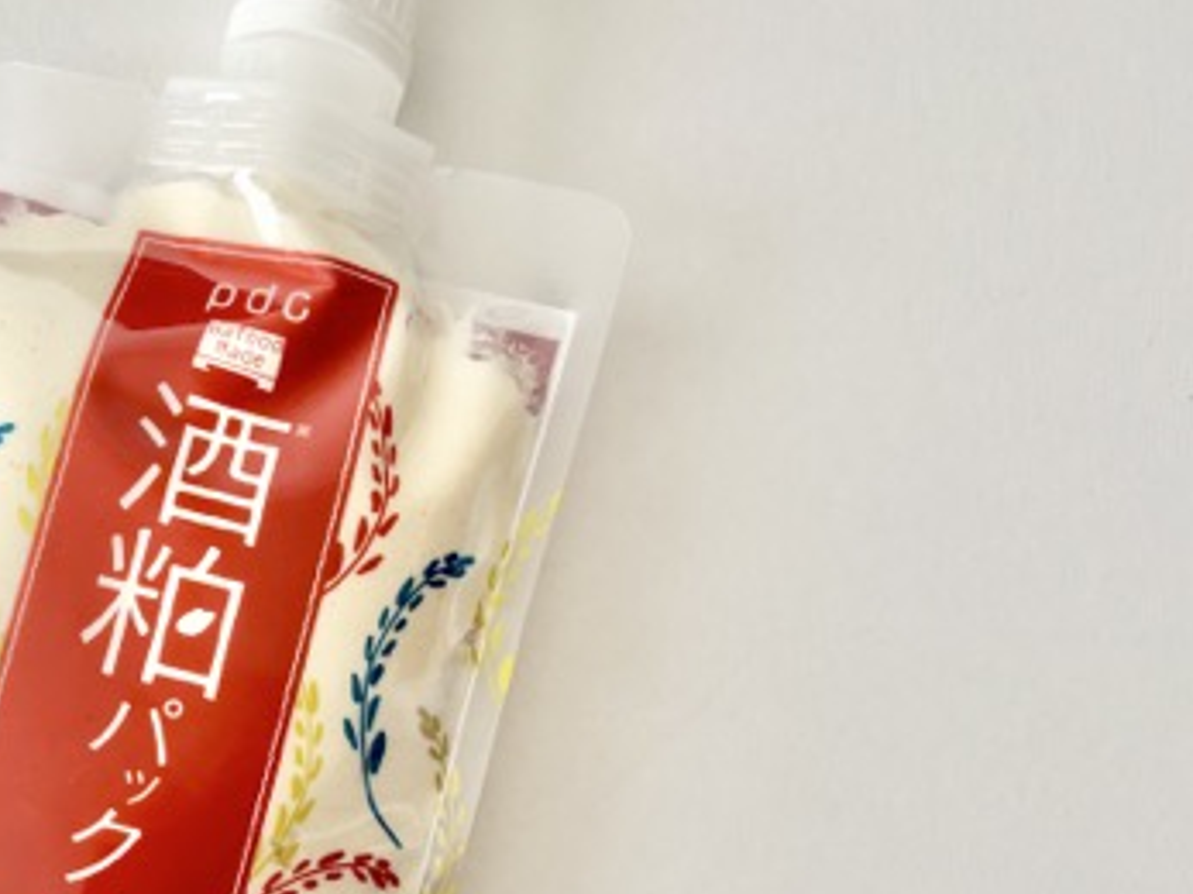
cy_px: 650
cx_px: 206
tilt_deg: -83.7
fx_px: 1654
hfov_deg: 37.9
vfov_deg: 29.8
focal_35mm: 48
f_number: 1.6
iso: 125
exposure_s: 1/52
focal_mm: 5.96
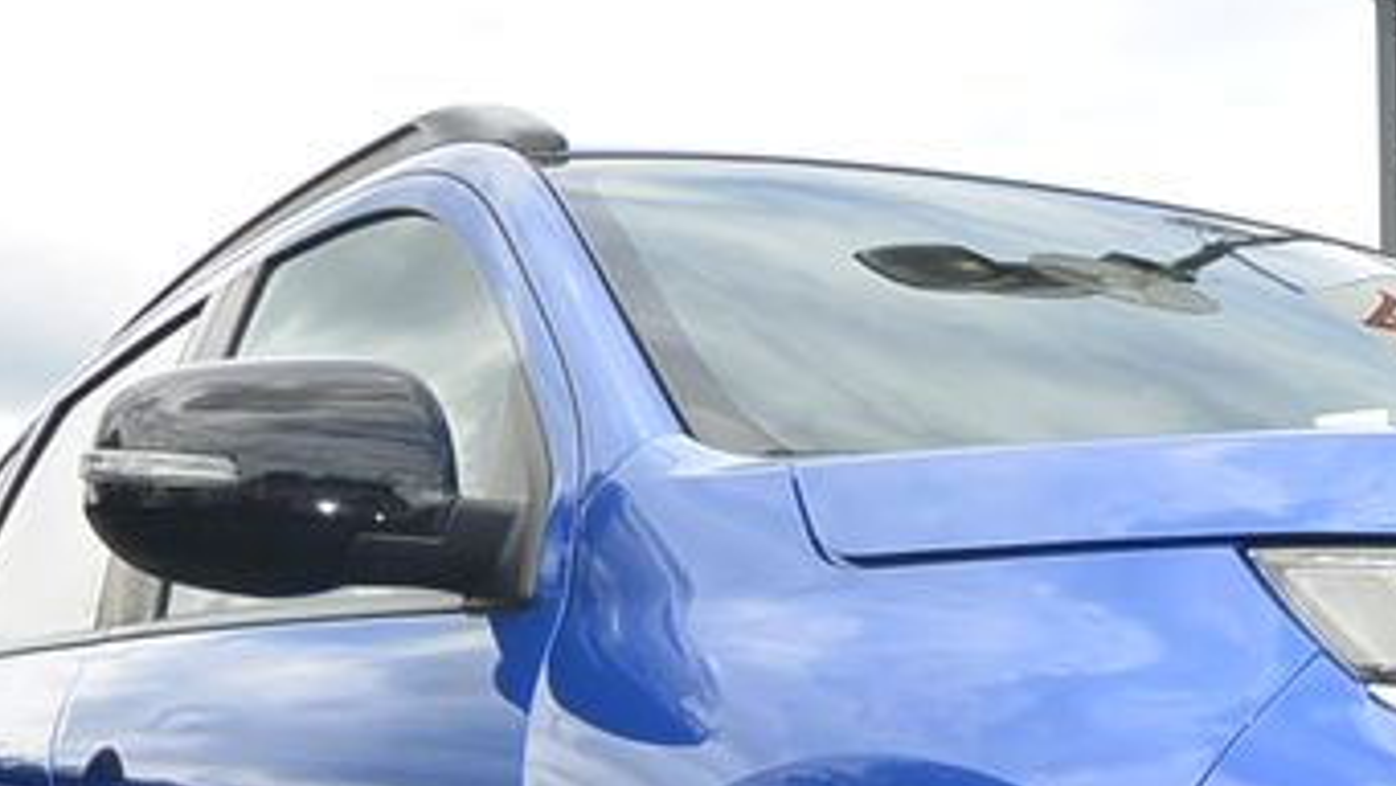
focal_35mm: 85
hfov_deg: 23.6
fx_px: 3147
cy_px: 1210
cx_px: 1486
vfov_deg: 13.4
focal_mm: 10
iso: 160
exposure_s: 1/250
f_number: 6.3
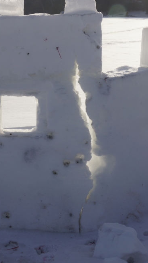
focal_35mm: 84
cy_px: 131
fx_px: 585
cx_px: 79
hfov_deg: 14.4
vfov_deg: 25.4
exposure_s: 1/100
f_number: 11
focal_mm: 35
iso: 100
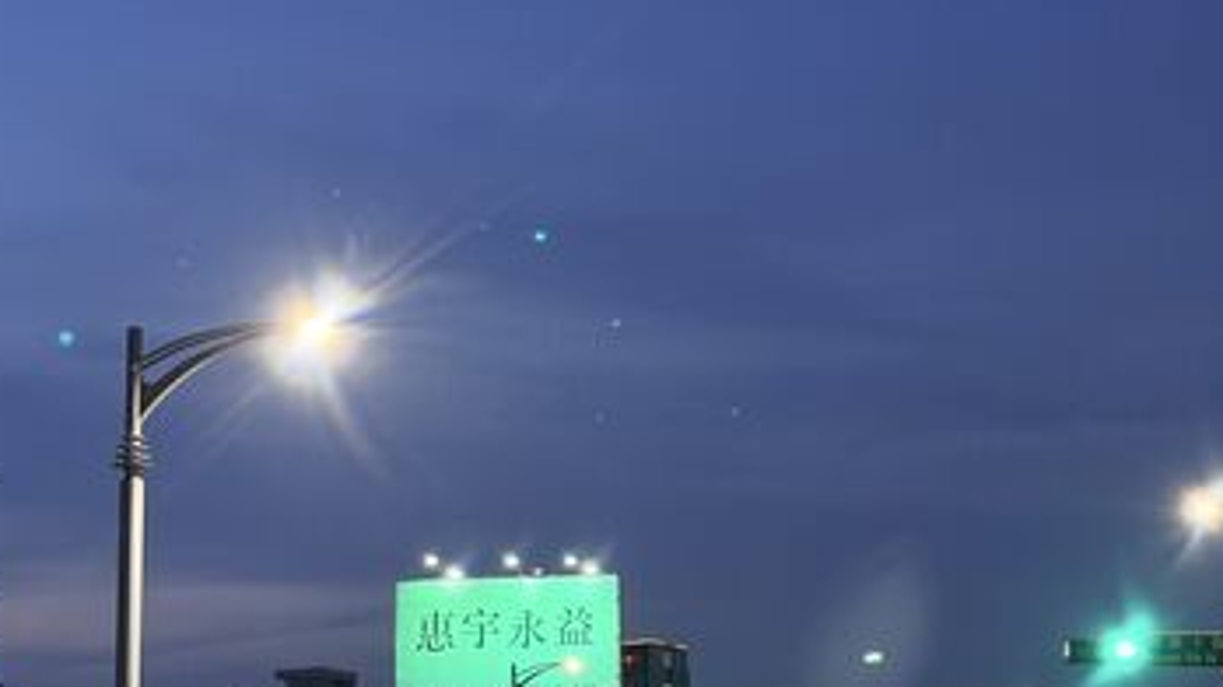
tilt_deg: +7.8
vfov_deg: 13.4
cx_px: 578
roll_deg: +0.4
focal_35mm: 90
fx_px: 2918
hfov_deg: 23.7
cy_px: 491
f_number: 1.78
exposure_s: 1/40
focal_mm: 6.76
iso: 500
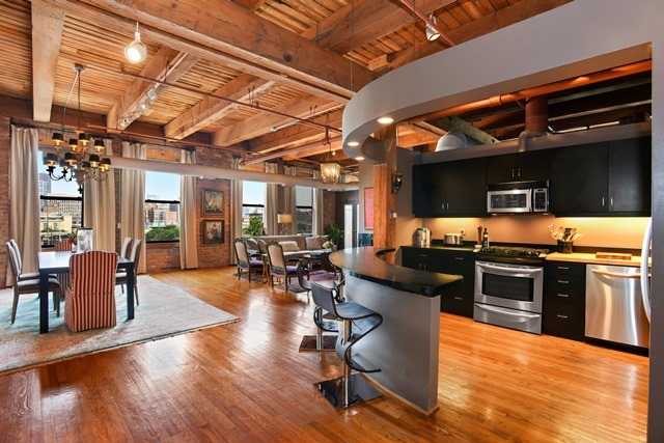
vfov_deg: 70.5
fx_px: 314
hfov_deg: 93.3
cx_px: 332
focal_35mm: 17
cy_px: 222
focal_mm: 17
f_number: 8
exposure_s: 1/2
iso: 200
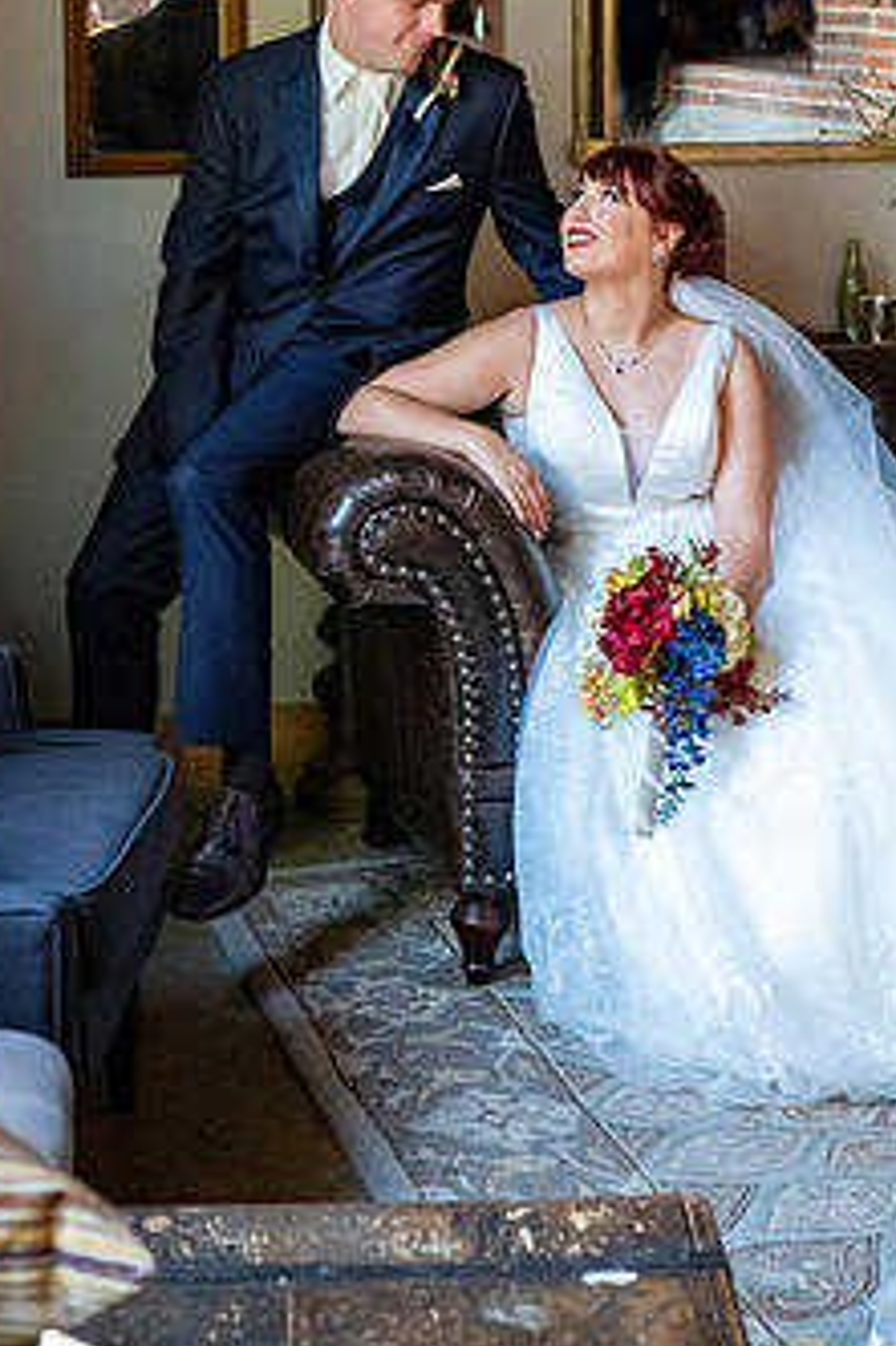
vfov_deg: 25.2
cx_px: 547
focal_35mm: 80
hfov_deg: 17.0
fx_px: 2990
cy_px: 442
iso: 6400
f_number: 3.6
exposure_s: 1/200
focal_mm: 39
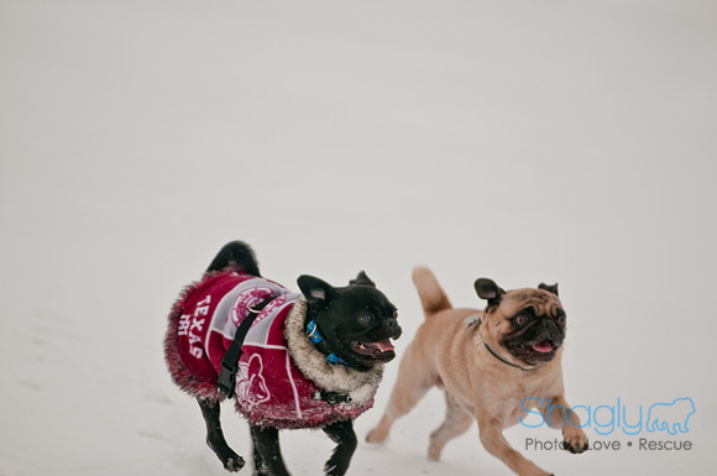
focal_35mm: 278
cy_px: 238
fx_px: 5519
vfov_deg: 4.9
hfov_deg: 7.4
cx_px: 358
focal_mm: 185
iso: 200
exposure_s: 1/200
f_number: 2.8
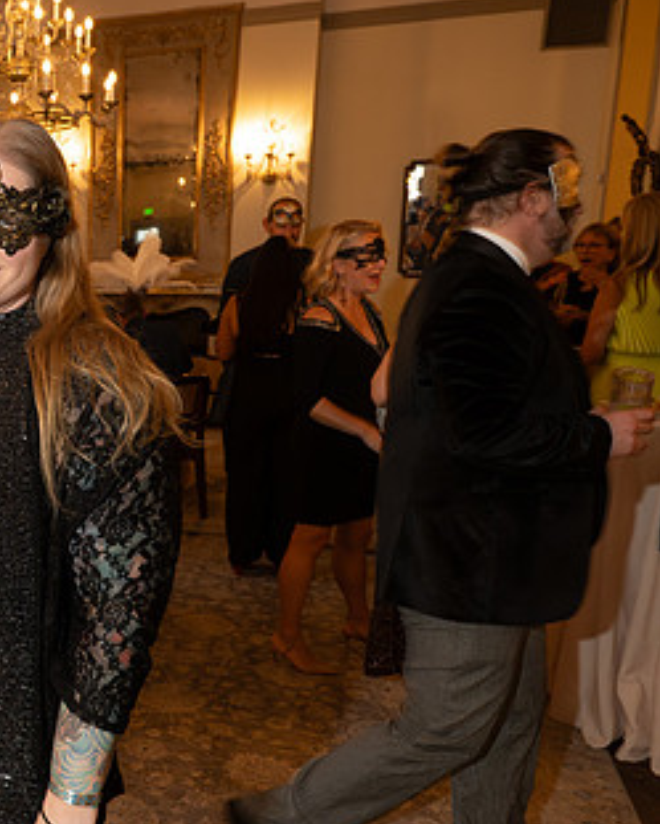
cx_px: -103
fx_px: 1025
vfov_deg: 43.8
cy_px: 454
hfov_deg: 30.9
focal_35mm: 42
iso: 3200
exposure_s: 1/60
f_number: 5.6
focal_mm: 24
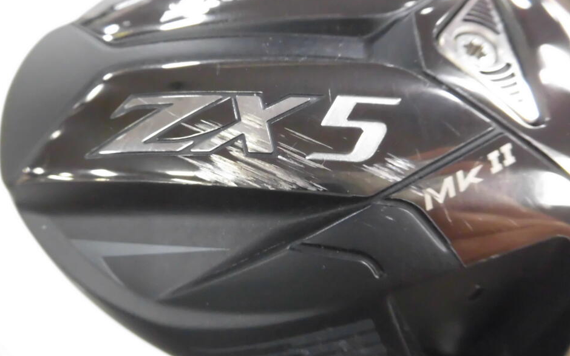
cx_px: 289
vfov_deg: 47.6
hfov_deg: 70.4
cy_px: 175
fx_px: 404
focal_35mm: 26
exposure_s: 1/40
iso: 800
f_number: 3.1
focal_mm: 4.3
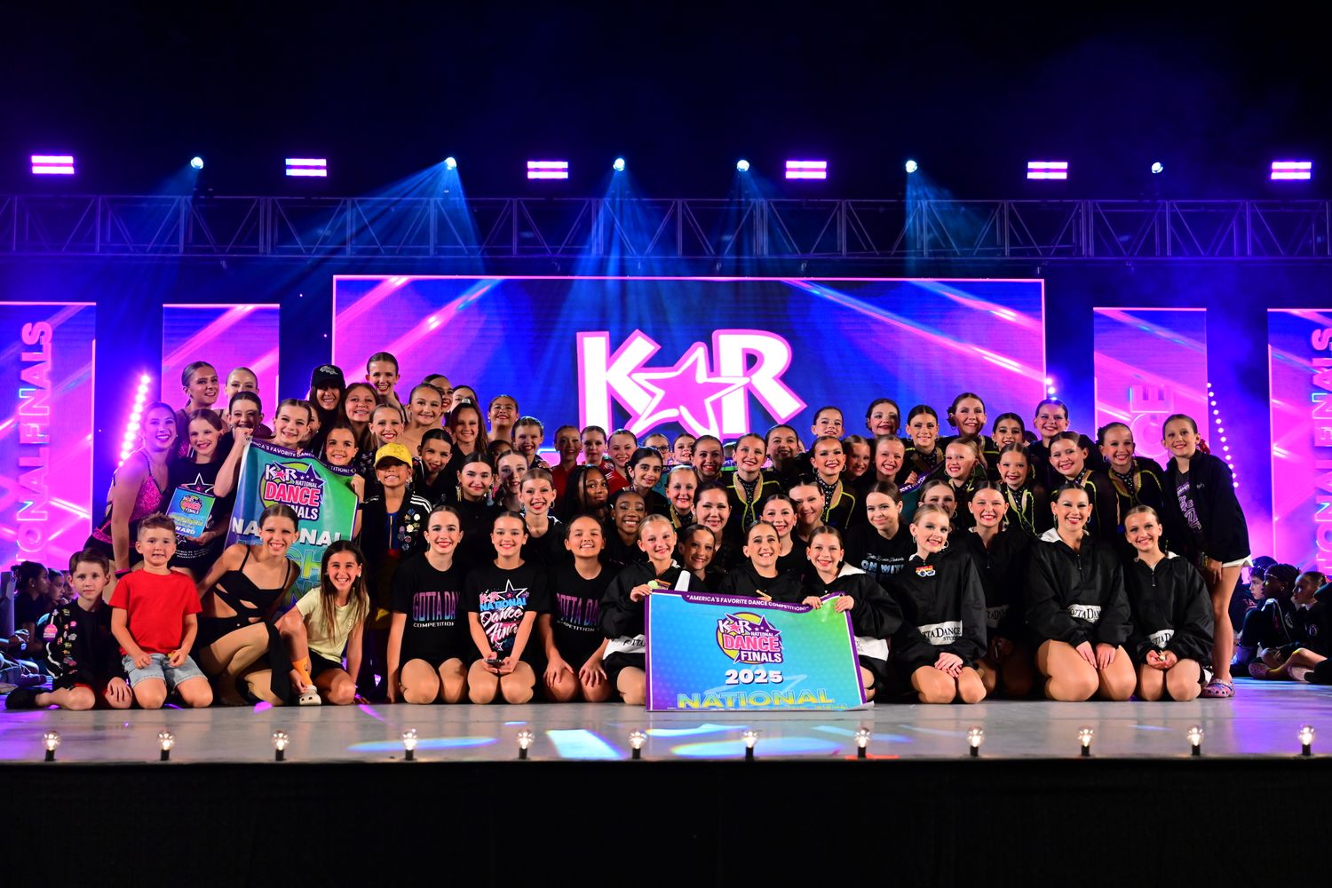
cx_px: 666
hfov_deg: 42.7
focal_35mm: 46
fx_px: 1702
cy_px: 444
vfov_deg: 29.2
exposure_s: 1/800
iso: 4000
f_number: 3.5
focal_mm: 46
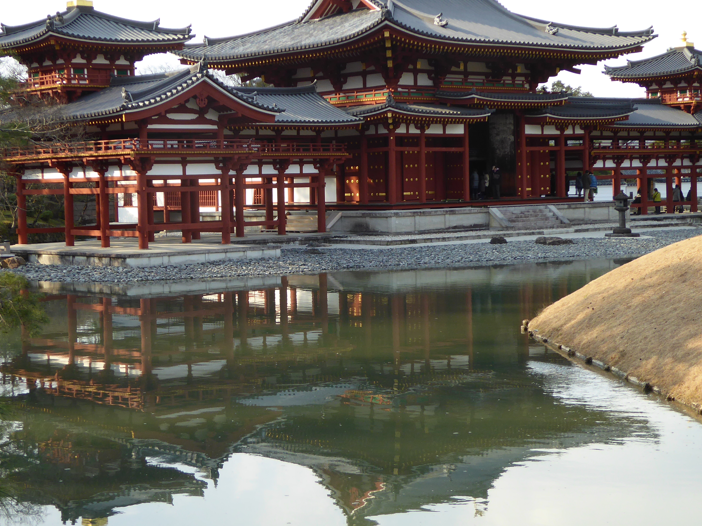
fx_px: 1501
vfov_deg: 19.9
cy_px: 261
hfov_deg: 26.3
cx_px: 287
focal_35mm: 74
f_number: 4
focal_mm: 8.4
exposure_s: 1/200
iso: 100
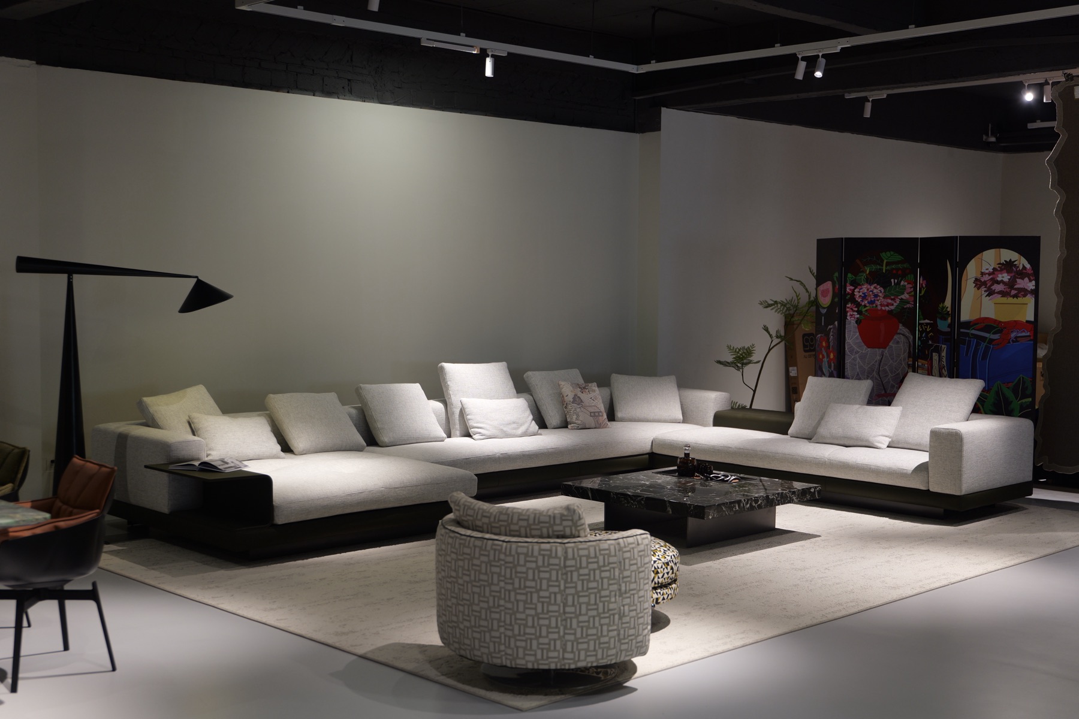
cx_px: 540
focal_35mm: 45
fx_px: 1349
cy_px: 360
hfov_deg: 43.6
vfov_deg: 29.9
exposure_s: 1/50
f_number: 2.8
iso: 400
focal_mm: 45
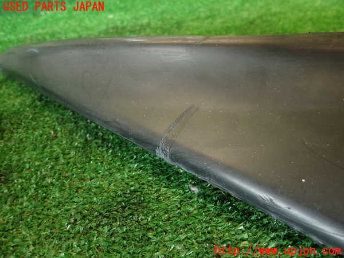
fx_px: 248
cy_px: 129
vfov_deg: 54.9
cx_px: 172
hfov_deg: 69.4
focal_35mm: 25
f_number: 2
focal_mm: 4.5
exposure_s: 1/40
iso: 200
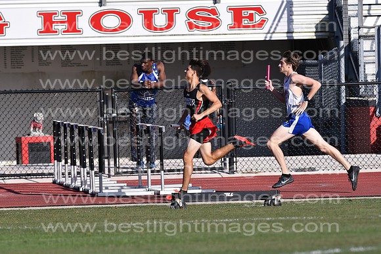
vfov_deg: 3.1
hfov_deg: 4.6
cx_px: 190
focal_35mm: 450
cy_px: 127
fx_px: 4763
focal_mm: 300
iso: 320
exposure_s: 1/3200
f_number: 5.6
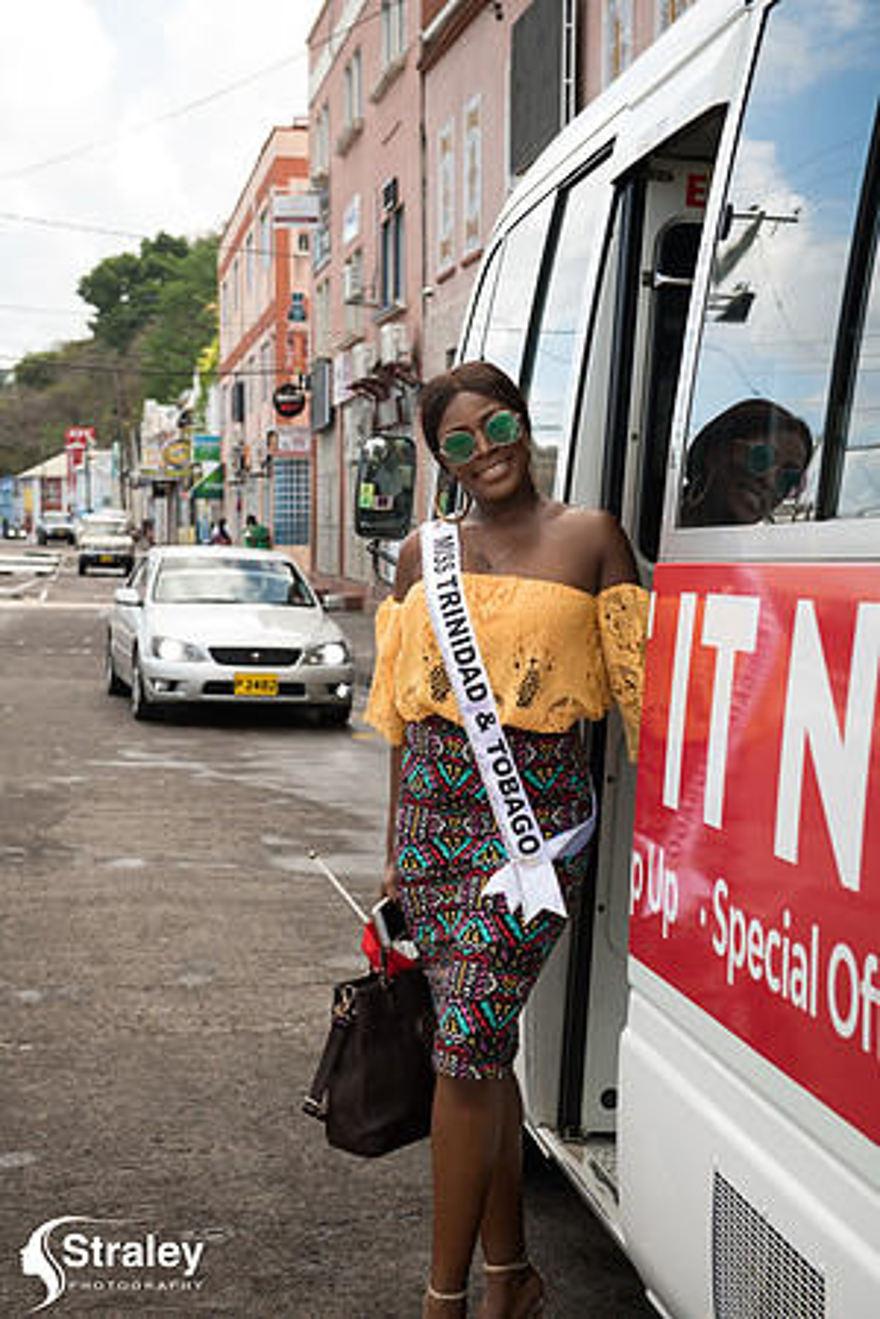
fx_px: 2127
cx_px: 440
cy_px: 660
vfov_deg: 34.5
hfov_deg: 23.4
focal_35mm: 58
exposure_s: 1/160
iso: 200
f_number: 6.3
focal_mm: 58
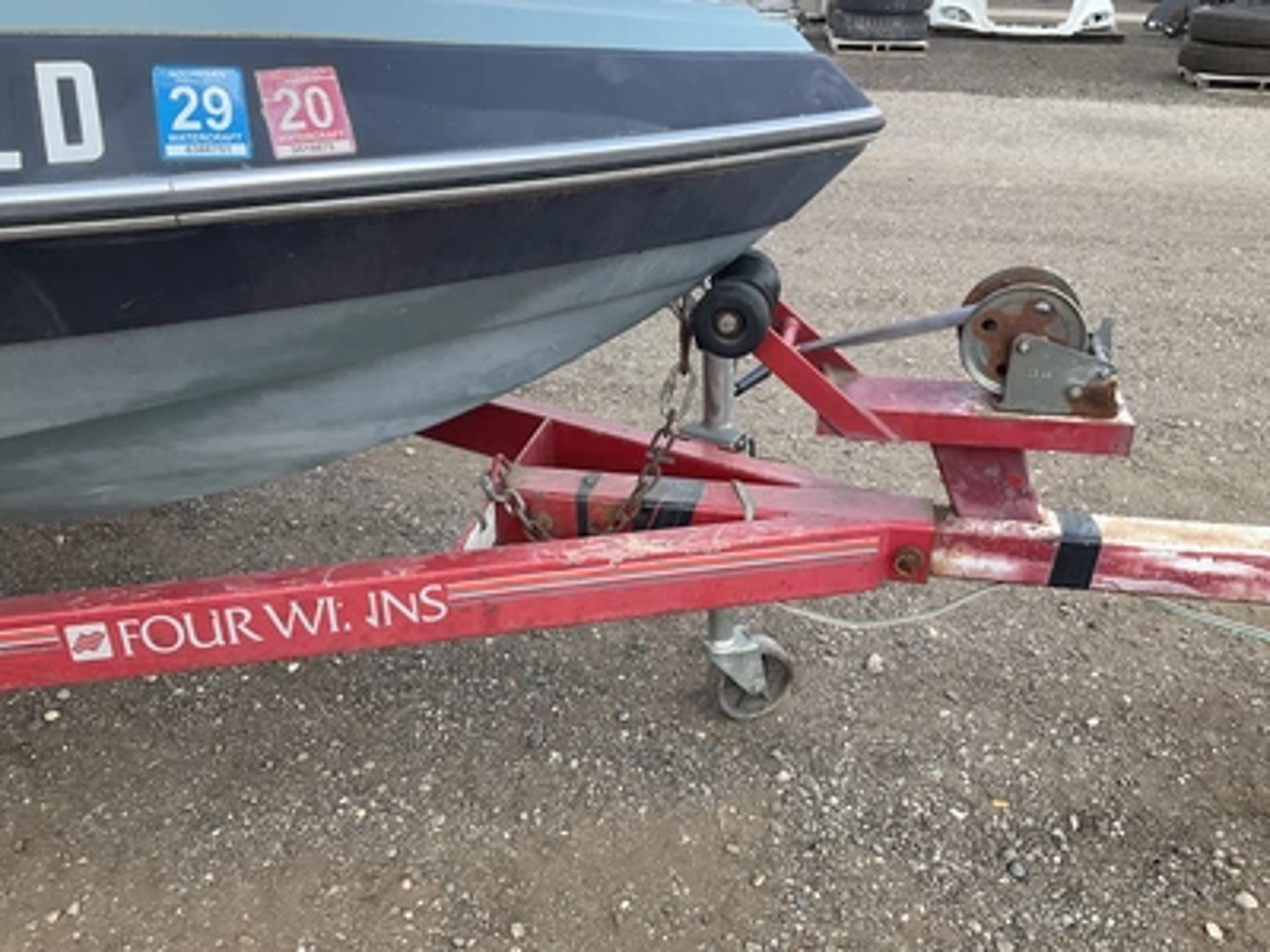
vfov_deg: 48.2
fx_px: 1064
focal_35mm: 29
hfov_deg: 61.7
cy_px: 476
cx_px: 635
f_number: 1.8
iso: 25
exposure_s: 1/620
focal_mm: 3
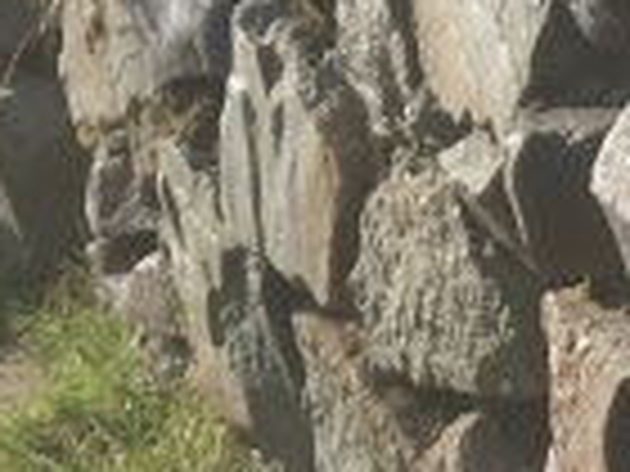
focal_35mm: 166
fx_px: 3021
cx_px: 1350
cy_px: 1259
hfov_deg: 10.7
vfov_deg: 8.0
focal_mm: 4.15
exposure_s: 1/836
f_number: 2.2
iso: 25
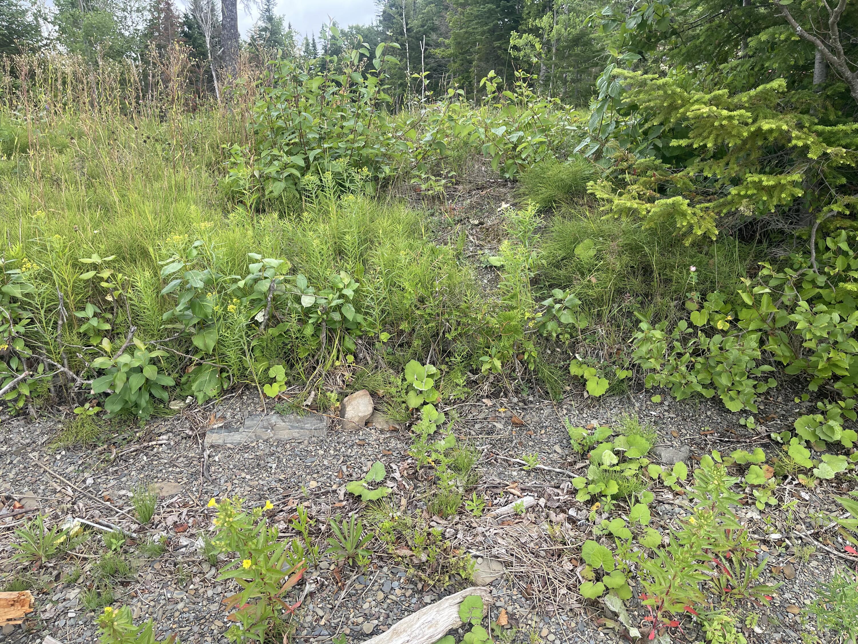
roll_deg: +1.4
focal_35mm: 25
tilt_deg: -12.7
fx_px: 620
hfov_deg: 69.4
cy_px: 322
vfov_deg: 54.9
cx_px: 429
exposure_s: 1/801
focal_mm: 5.1
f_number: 1.6
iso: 32
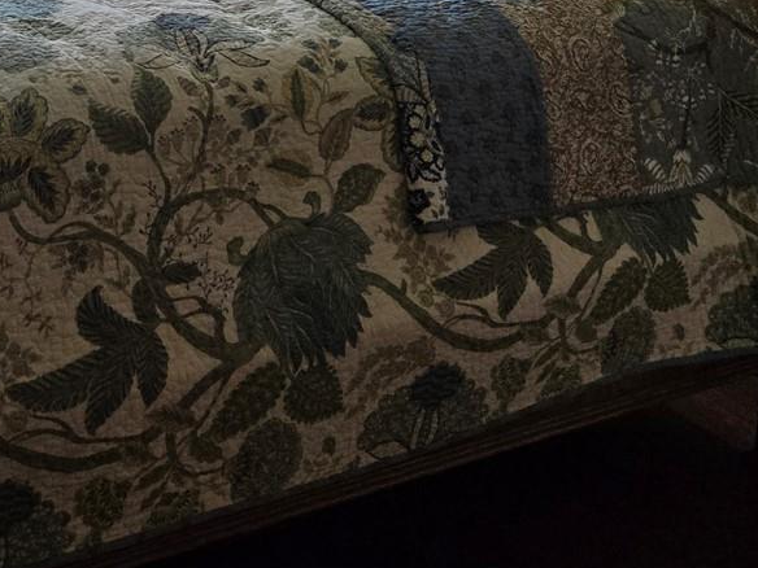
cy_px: -201
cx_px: 104
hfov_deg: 29.7
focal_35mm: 63
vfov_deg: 20.9
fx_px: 1380
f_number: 1.8
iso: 160
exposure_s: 1/508
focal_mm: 5.4
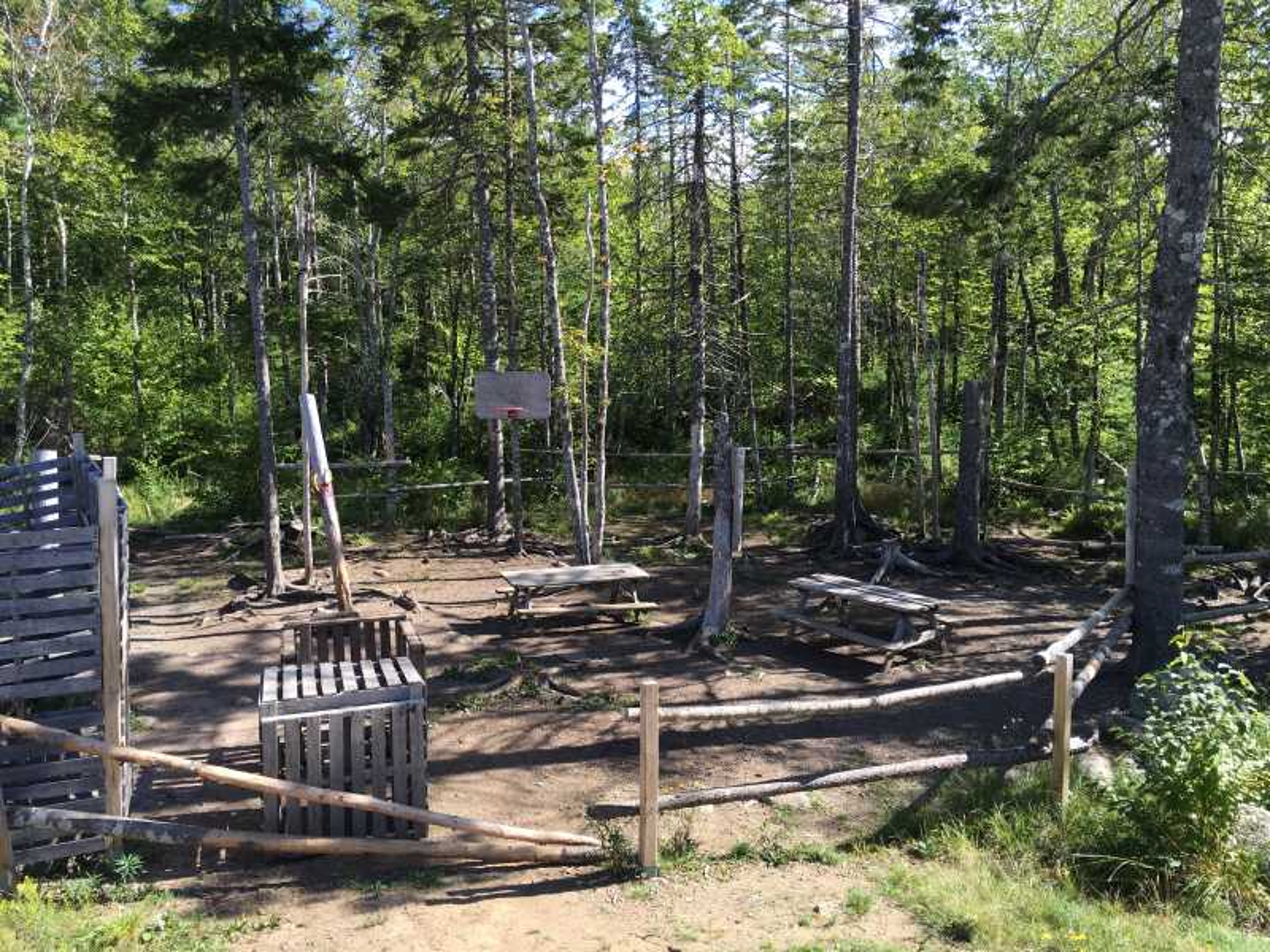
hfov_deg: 61.7
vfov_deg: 48.2
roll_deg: +1.0
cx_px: 635
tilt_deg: -7.1
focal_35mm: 29
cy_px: 476
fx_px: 1064
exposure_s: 1/411
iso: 25
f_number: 2.2
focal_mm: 4.15
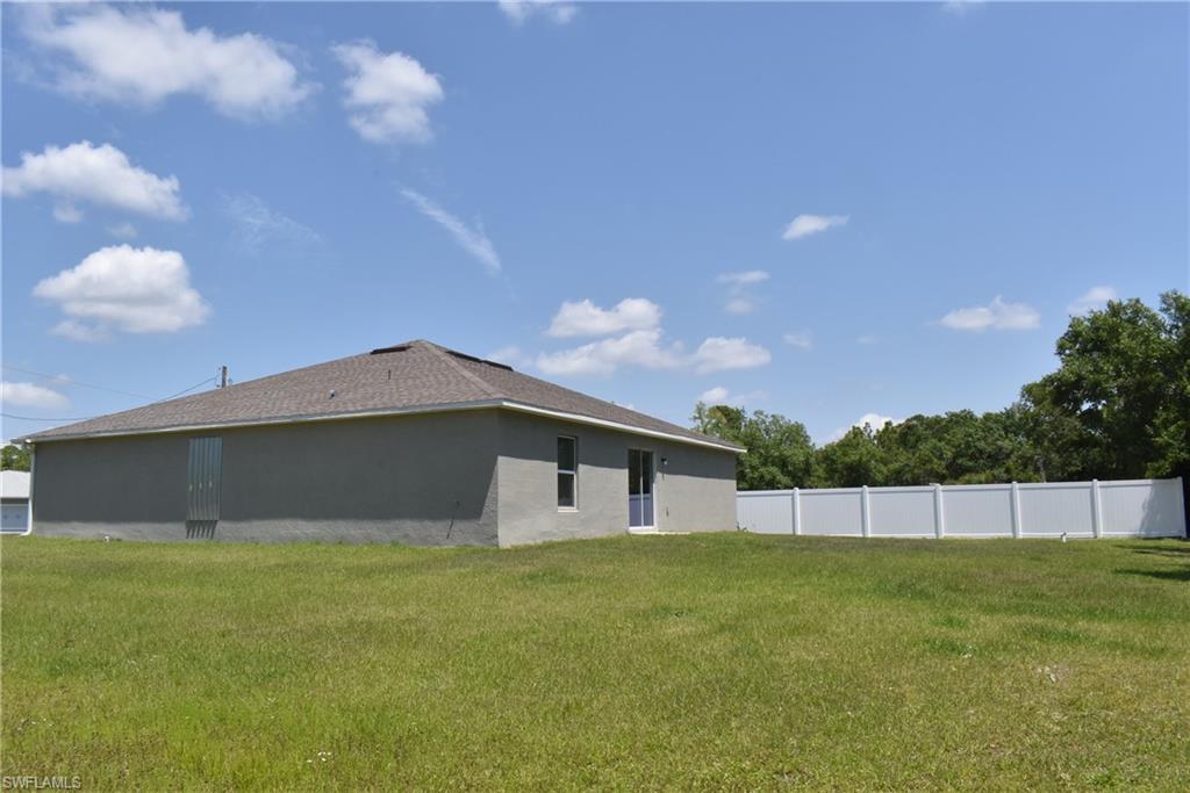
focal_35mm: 27
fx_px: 893
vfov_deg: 47.9
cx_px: 595
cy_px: 396
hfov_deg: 67.4
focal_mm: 18
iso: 400
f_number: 22
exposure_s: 1/200
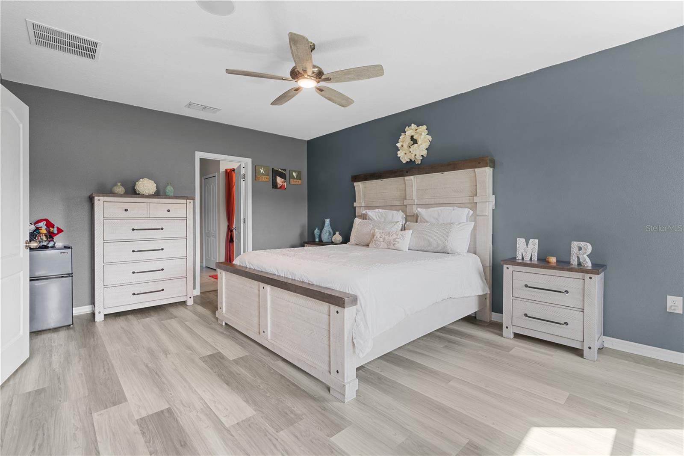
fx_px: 304
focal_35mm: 16
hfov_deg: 96.7
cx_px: 342
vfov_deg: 73.7
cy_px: 228
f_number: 8
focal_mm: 16
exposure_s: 1/1.25
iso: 200
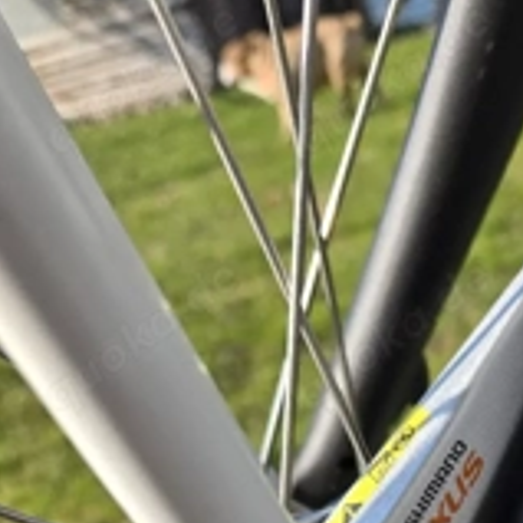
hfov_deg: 31.9
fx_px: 872
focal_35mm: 51
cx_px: 464
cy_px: 628
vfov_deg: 28.9
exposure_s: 1/2500
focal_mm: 5.4
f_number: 1.8
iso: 80
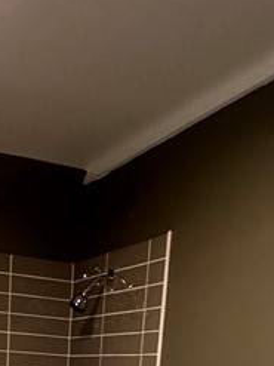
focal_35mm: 58
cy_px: 538
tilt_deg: -13.8
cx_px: 64
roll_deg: -5.0
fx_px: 613
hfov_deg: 24.9
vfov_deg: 25.6
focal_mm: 2.22
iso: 250
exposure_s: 1/60
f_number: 2.2
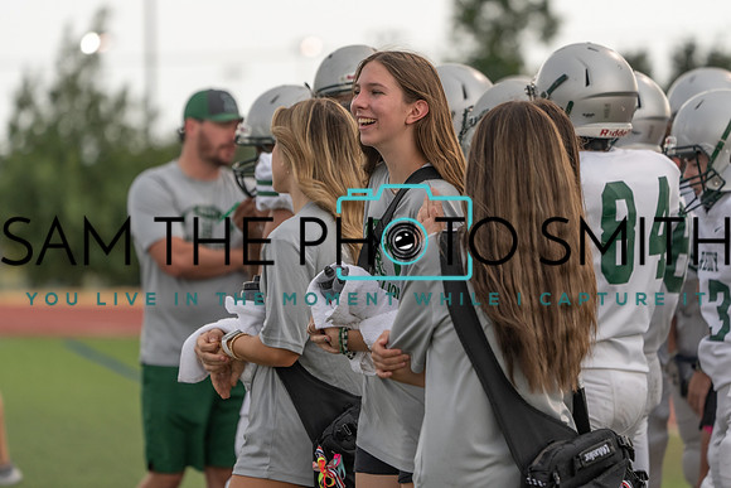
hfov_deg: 7.5
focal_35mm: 276
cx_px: 366
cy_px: 244
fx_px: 5605
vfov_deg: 5.0
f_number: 5.6
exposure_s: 1/500
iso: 640
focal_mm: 276
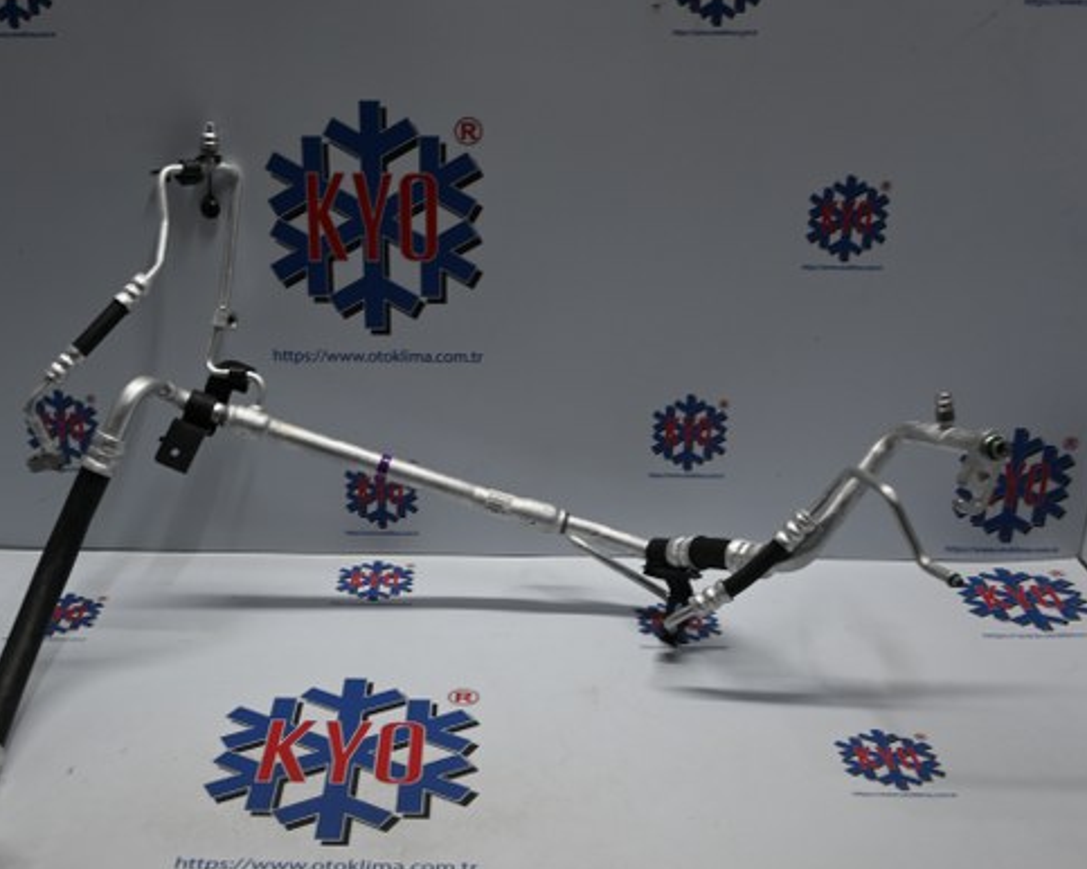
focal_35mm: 43
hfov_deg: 42.8
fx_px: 1379
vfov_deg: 35.0
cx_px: 439
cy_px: 441
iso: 160
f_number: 4.2
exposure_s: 1/40
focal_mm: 24.5
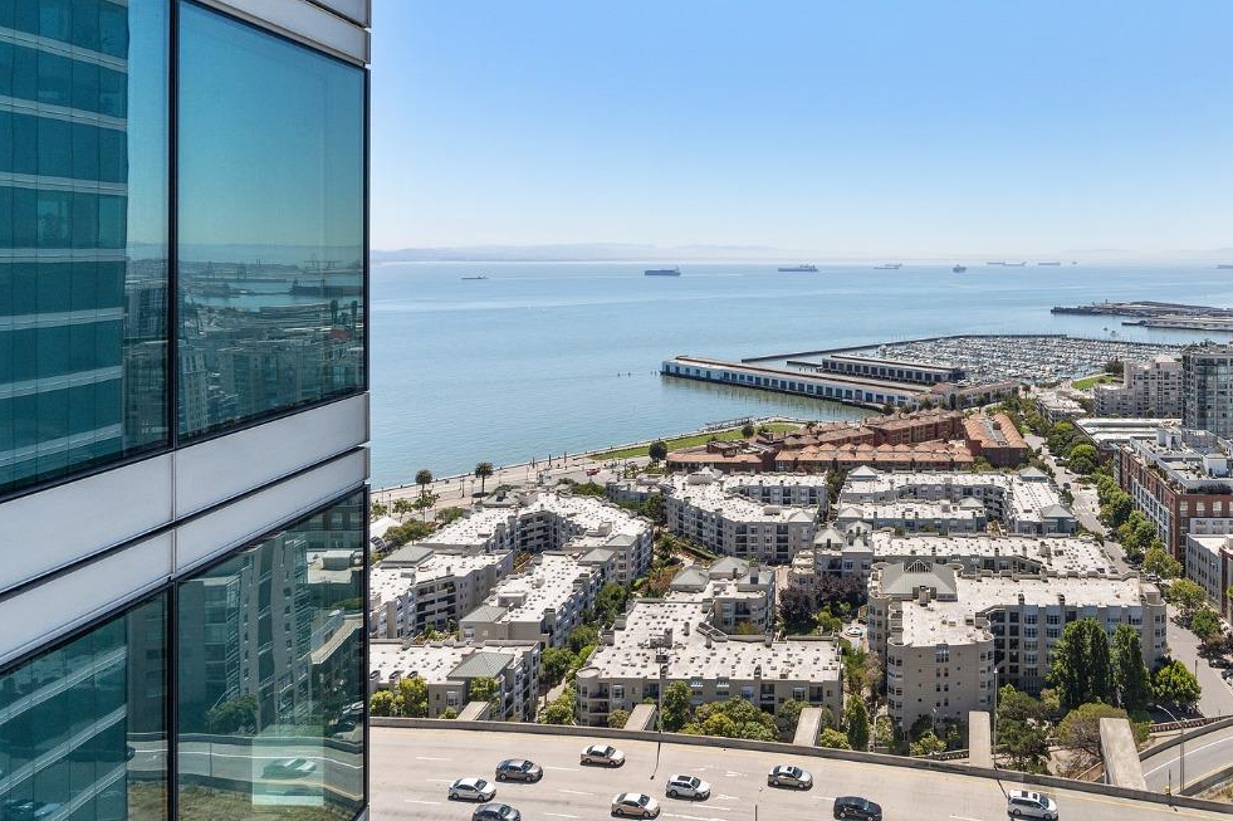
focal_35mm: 26
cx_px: 876
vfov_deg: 48.4
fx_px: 890
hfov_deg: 66.4
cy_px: 253
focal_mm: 17
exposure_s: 1/1000
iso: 320
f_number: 8
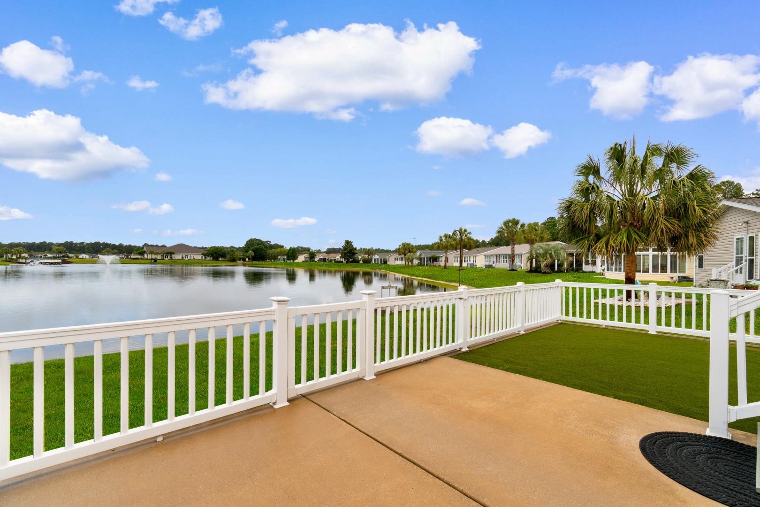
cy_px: 254
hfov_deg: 100.4
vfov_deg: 77.3
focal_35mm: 15
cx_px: 380
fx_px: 317
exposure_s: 1/200
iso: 100
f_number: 7.1
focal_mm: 10
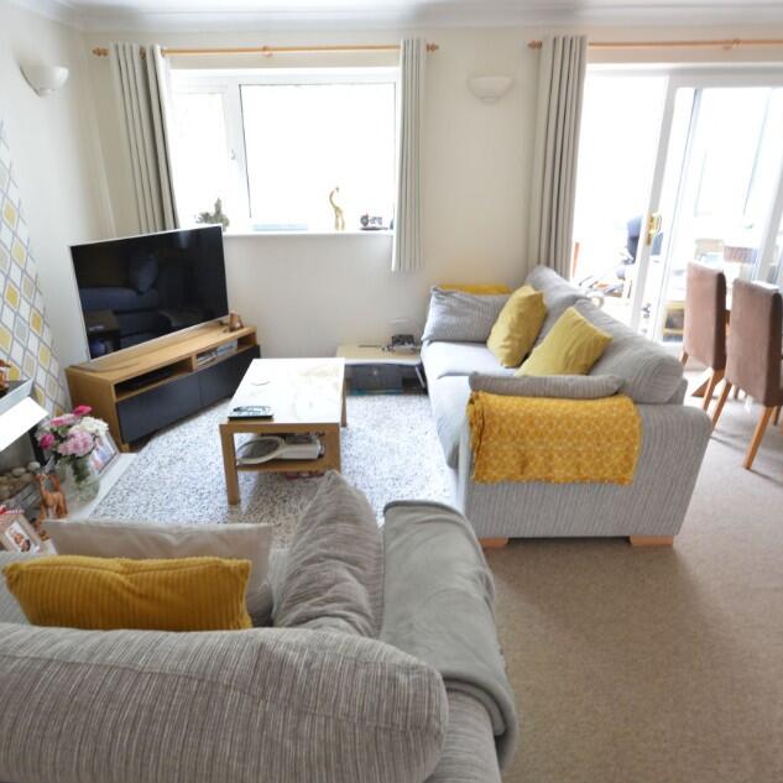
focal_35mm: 23
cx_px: 376
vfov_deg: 68.0
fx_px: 581
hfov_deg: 68.0
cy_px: 382
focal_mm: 11
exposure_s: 1/5
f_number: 8
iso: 400
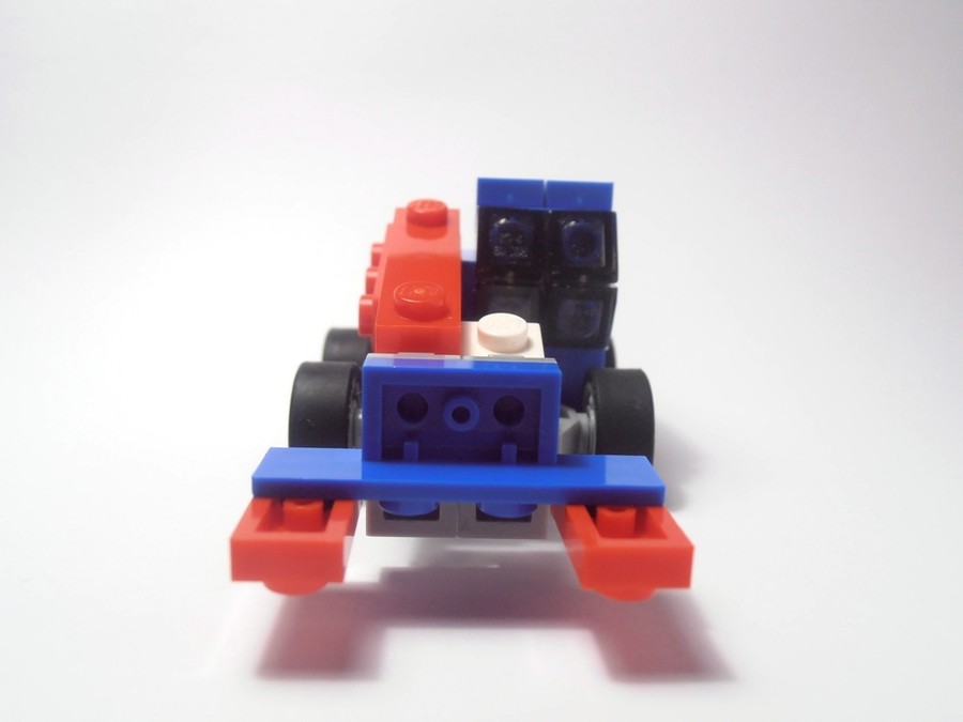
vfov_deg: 38.7
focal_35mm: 37
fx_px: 1029
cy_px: 361
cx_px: 482
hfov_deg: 50.1
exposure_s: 1/50
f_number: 3.9
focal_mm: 6.61
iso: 80
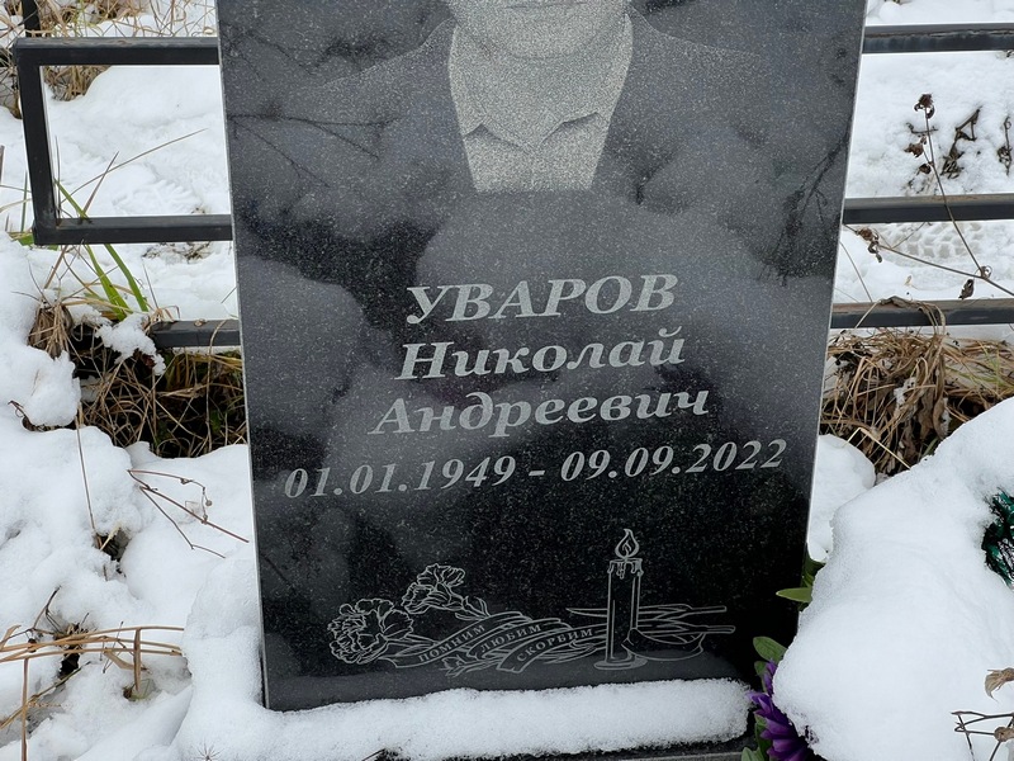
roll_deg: -0.3
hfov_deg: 25.3
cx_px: 507
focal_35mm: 77
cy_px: 380
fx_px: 2256
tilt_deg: -35.9
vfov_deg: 19.1
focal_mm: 9
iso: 64
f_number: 2.8
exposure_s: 1/99
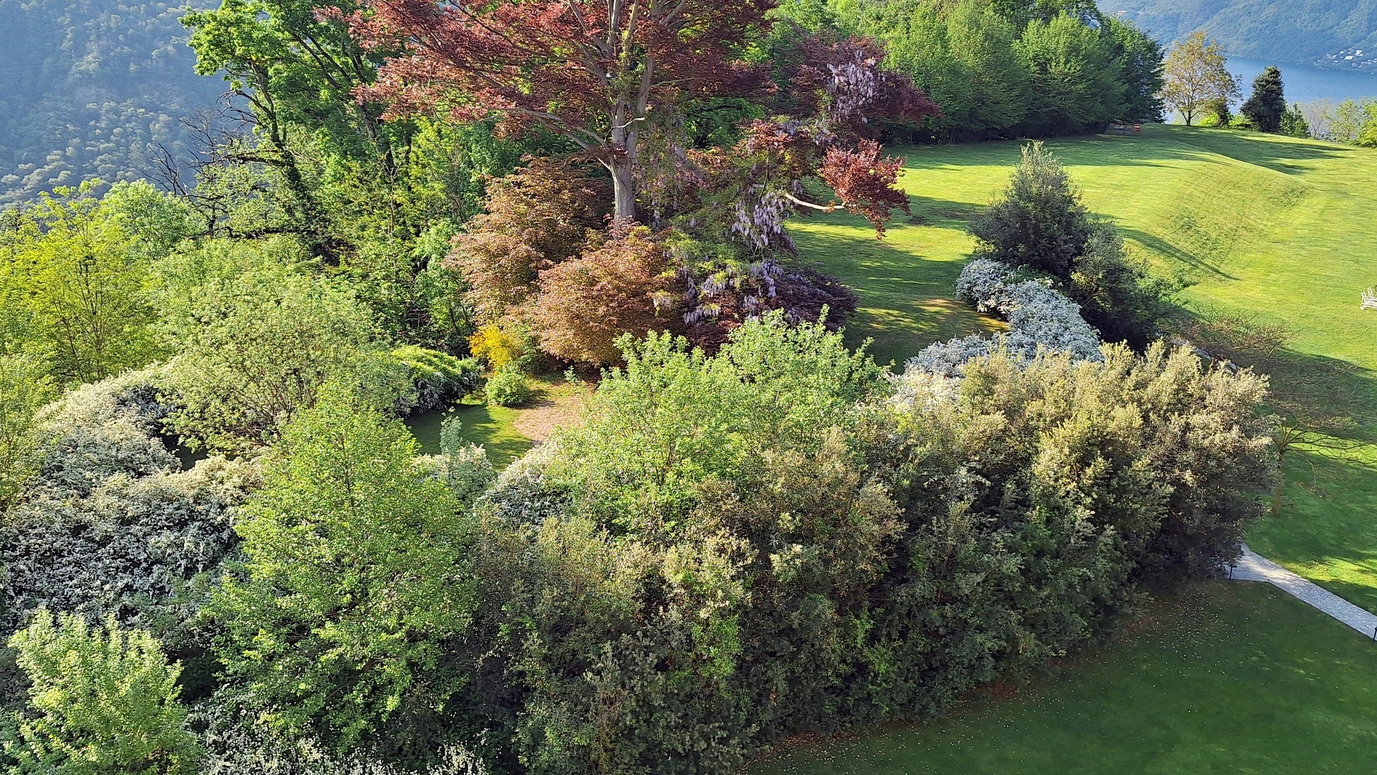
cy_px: 282
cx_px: 721
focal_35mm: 32
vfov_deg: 36.4
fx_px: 1168
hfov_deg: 61.0
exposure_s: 1/1362
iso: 40
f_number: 1.8
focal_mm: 5.54
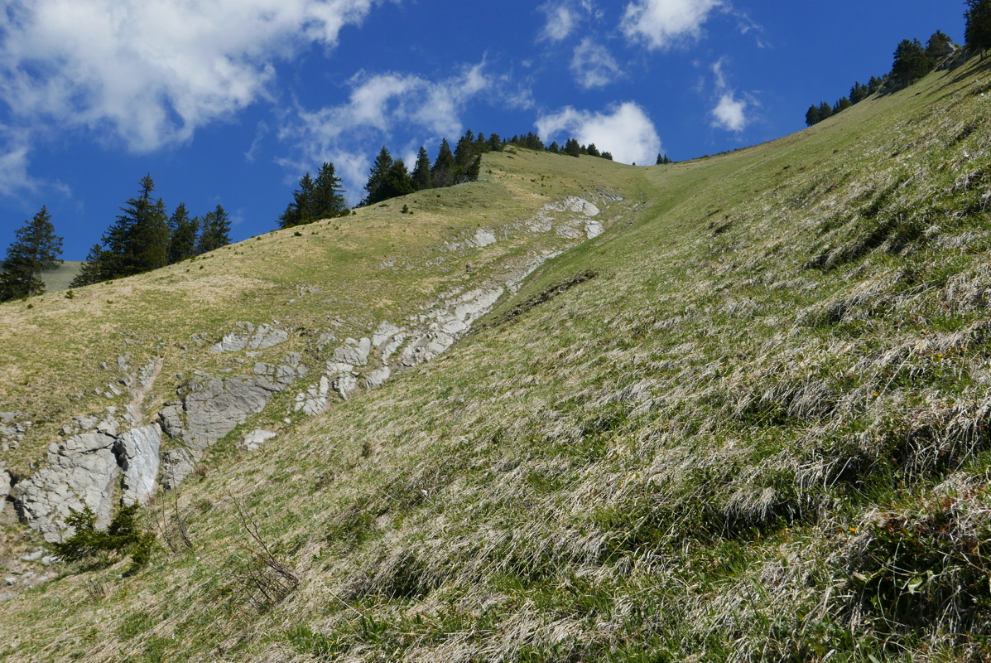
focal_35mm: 33
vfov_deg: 40.0
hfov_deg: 57.2
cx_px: 496
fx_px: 909
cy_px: 332
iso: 200
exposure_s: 1/1000
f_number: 5.6
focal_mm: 14.9
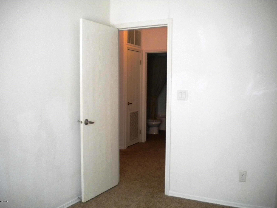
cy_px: 104
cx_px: 138
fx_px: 280
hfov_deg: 52.6
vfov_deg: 40.7
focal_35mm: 35
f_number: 3.1
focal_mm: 6.3
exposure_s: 1/47.8
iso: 400
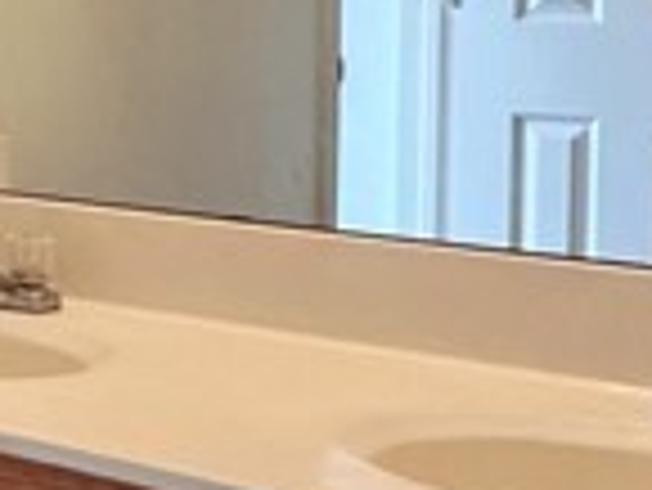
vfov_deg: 14.7
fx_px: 1866
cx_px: -625
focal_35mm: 99
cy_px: -27
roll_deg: -0.5
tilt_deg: -1.7
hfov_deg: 15.9
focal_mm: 2.22
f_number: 2.2
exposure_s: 1/120
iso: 250
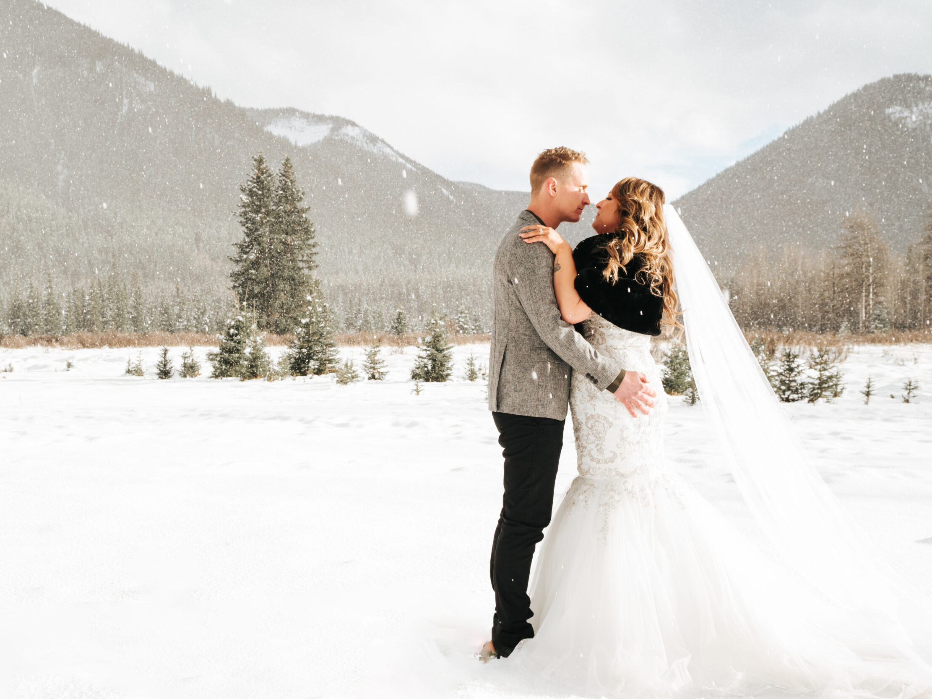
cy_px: 352
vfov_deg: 35.1
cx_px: 420
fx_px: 1104
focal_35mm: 41
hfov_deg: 45.7
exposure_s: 1/500
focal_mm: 37
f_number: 10
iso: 640
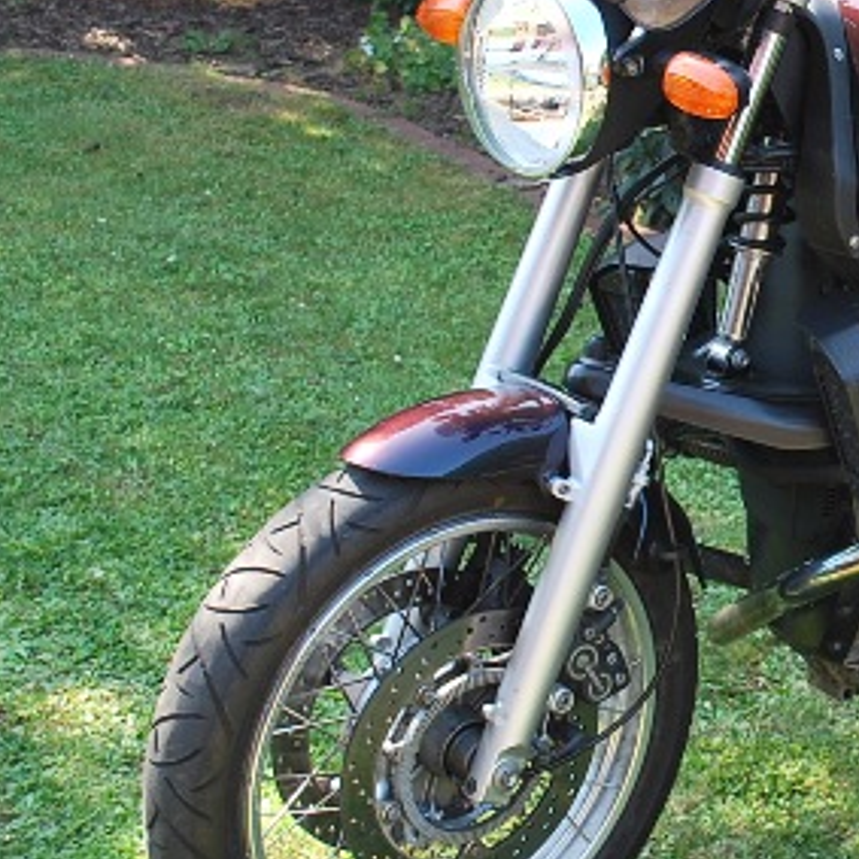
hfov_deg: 17.9
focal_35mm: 94
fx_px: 2639
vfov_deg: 18.4
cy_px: 282
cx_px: 938
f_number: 5.6
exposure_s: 1/125
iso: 200
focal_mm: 26
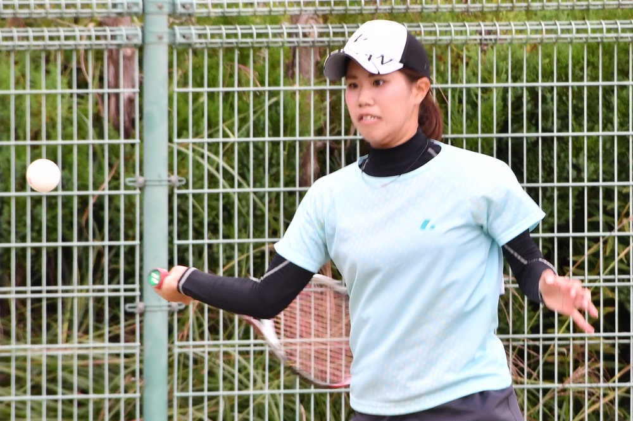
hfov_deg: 3.4
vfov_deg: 2.3
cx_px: 316
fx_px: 10546
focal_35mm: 600
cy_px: 210
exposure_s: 1/400
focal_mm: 300
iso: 1000
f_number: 10
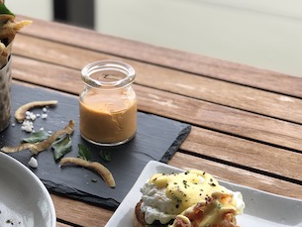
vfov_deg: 13.2
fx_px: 978
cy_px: 154
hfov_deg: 17.4
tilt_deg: -34.4
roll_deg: +2.0
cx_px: 50
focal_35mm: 112
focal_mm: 6.6
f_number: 2.8
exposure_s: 1/131
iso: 20
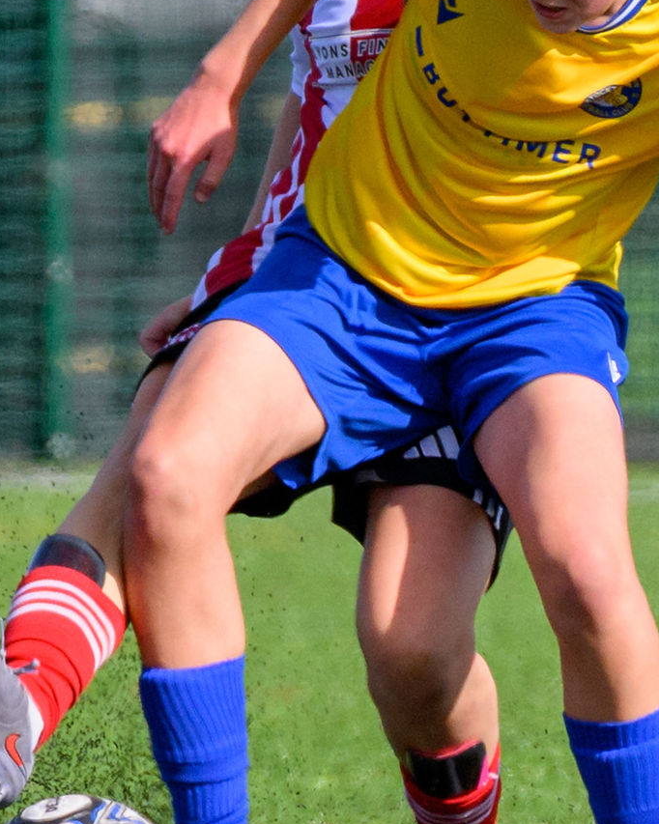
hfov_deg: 0.6
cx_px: 47
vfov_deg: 0.8
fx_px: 58118
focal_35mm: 2383
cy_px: 629
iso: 450
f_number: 5.3
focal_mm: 290
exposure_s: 1/2000
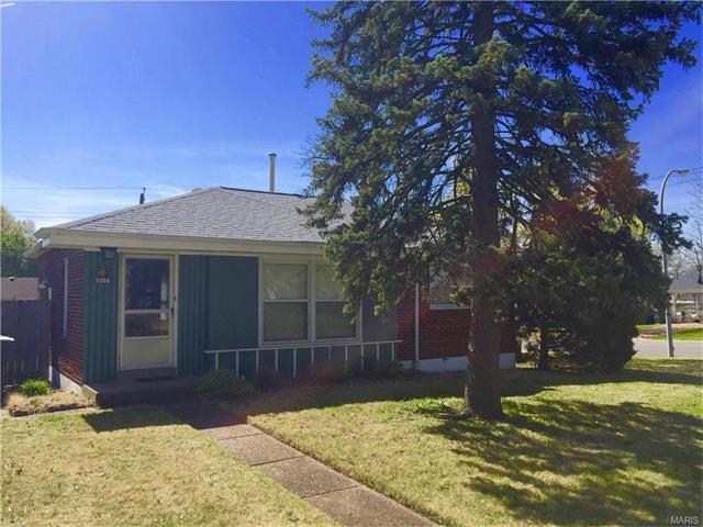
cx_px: 352
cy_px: 264
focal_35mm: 29
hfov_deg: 61.7
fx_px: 589
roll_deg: +0.3
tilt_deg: +3.0
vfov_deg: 48.2
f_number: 2.2
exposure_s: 1/2825
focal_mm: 4.15
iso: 32
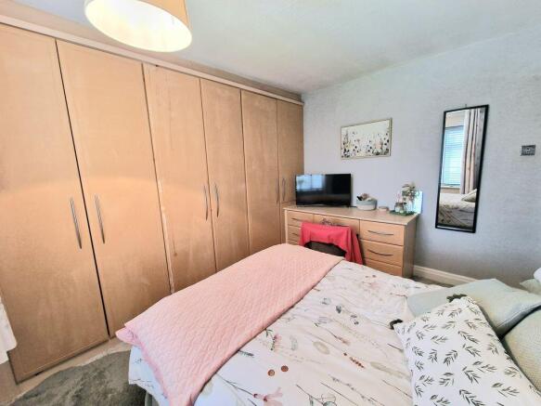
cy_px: 203
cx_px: 270
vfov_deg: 89.9
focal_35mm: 13
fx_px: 203
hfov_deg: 106.2
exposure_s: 1/50
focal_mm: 2.2
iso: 200
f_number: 2.2
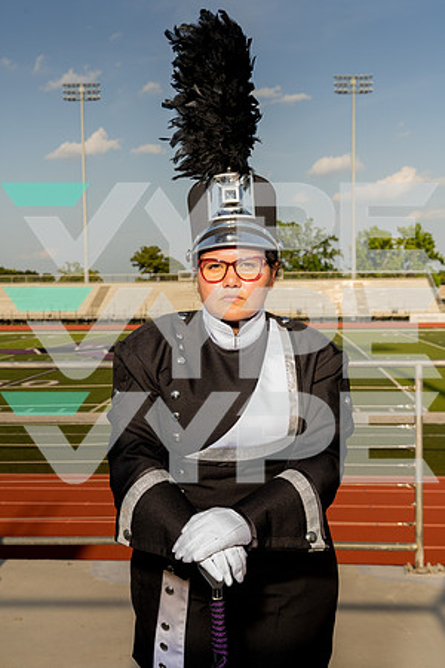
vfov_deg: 43.6
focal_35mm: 45
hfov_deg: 29.9
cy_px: 334
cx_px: 222
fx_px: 834
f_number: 8
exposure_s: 1/250
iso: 100
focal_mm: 45
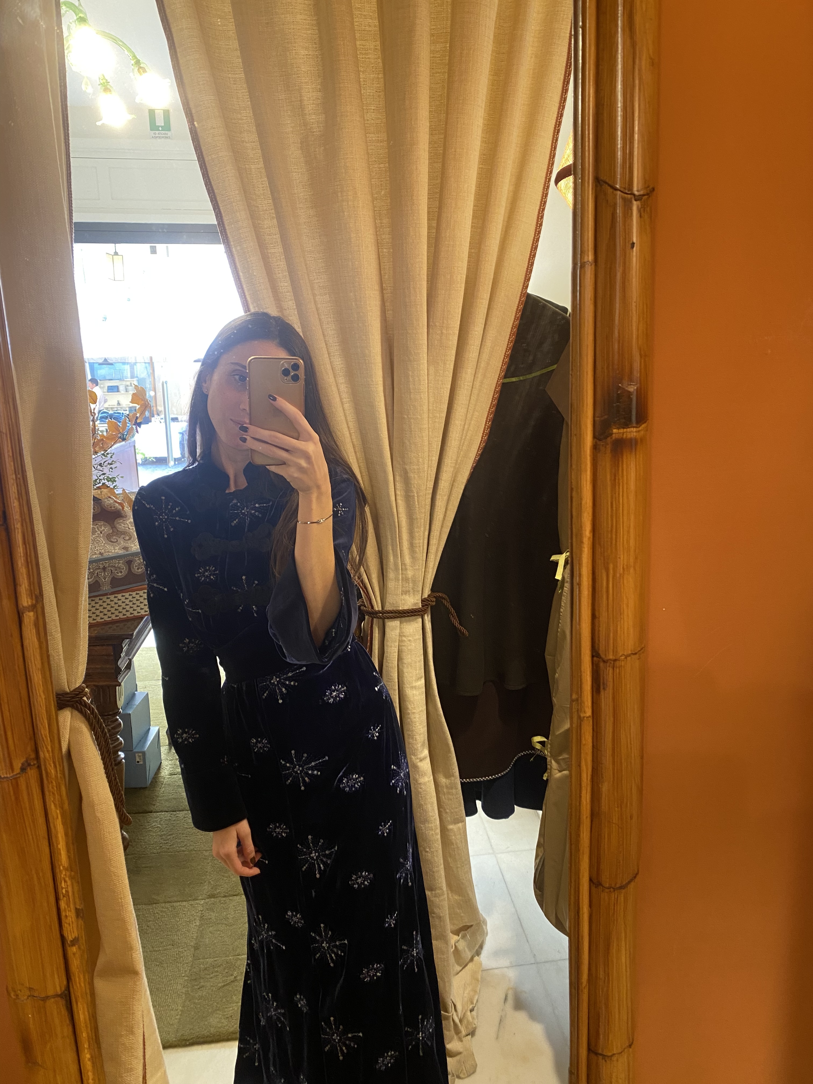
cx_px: 406
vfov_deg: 67.3
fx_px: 814
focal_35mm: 26
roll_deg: +0.5
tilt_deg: -10.4
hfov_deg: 53.1
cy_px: 542
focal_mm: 4.25
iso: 200
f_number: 1.8
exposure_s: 1/50
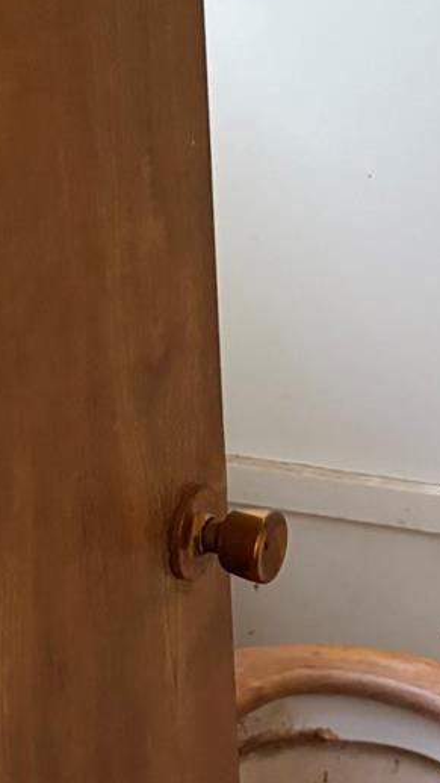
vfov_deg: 25.0
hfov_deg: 14.4
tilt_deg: -18.0
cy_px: 180
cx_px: 256
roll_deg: +2.4
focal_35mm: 84
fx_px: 1744
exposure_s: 1/40
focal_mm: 5.96
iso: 400
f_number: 1.6
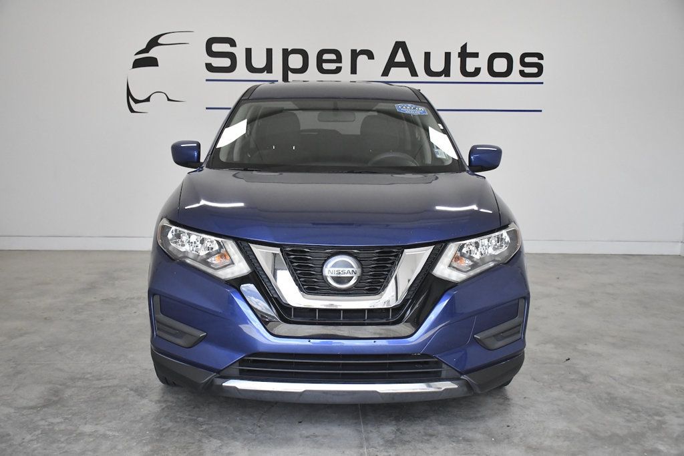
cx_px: 342
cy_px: 228
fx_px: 741
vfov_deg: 34.2
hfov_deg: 49.5
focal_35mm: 39
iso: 2500
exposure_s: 1/4000
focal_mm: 26
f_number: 3.8
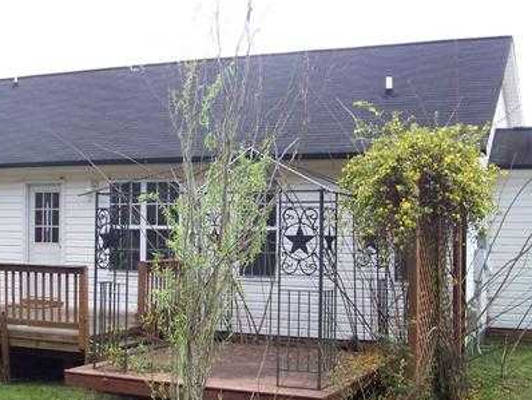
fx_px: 815
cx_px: 180
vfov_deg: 27.5
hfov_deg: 35.8
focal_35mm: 53
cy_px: 227
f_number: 2.8
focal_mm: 5.85
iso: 64
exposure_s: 1/200
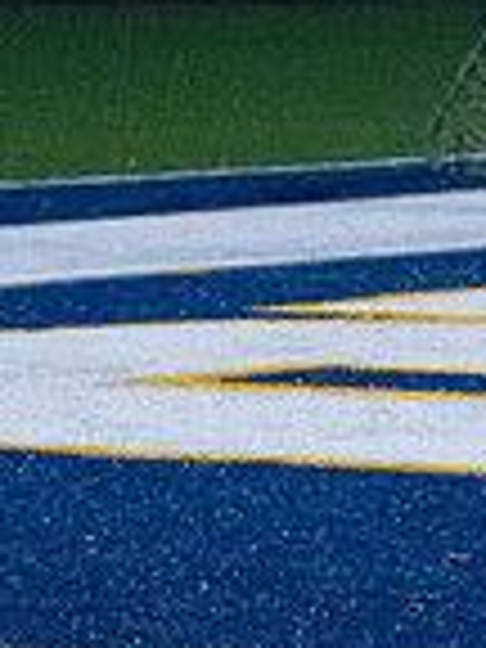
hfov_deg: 3.2
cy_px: 270
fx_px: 8667
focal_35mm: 463
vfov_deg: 4.3
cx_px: -315
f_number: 4.5
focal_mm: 80
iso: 6400
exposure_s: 1/1250
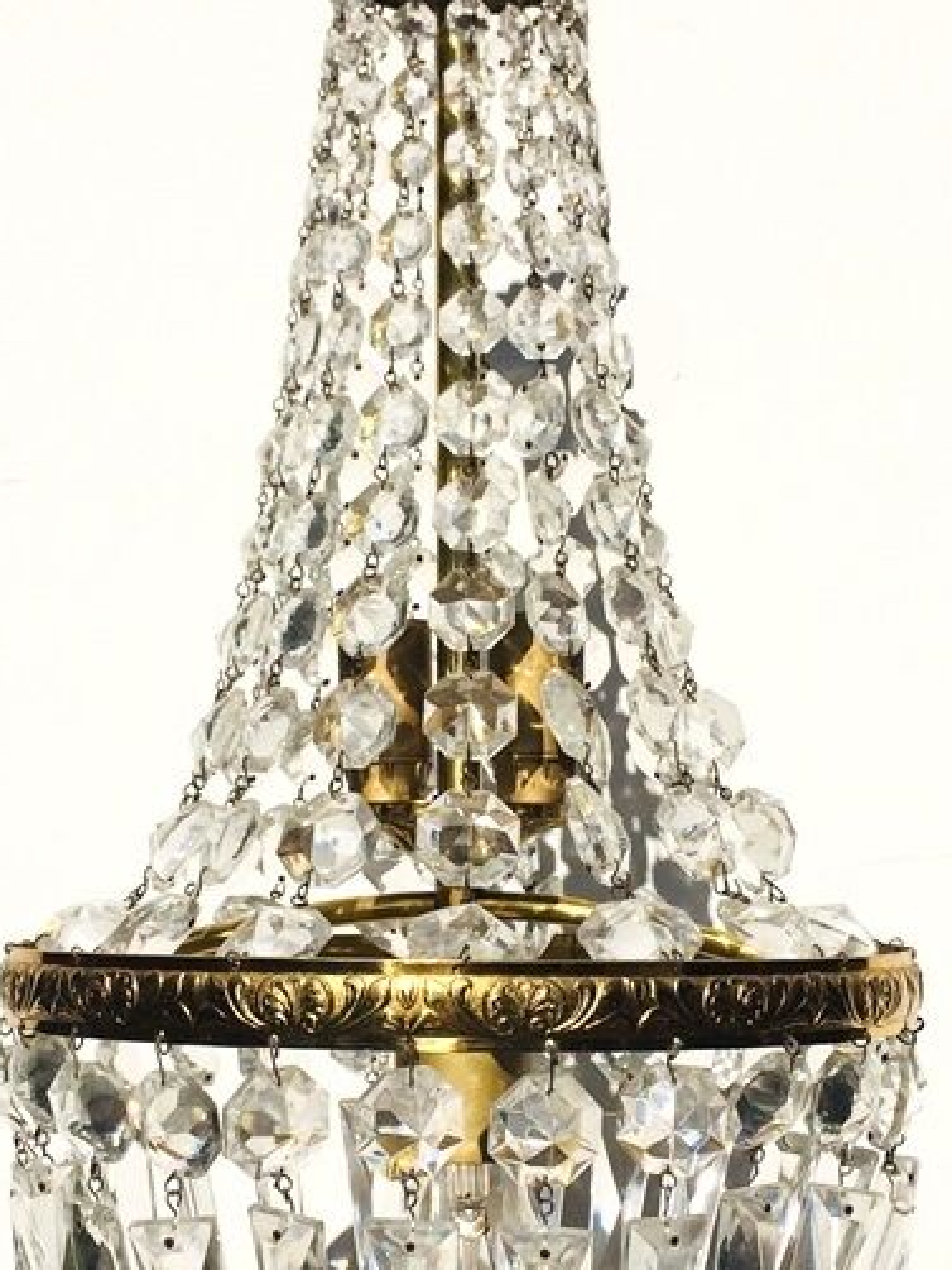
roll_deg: -0.1
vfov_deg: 32.7
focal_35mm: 59
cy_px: 664
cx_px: 475
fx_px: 2164
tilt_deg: +1.5
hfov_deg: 24.8
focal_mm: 4.15
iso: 32
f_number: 2.2
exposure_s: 1/8264
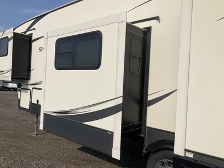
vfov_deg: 48.2
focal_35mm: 29
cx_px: 112
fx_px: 188
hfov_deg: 61.7
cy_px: 84
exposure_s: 1/3322
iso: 25
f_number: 1.8
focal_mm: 3
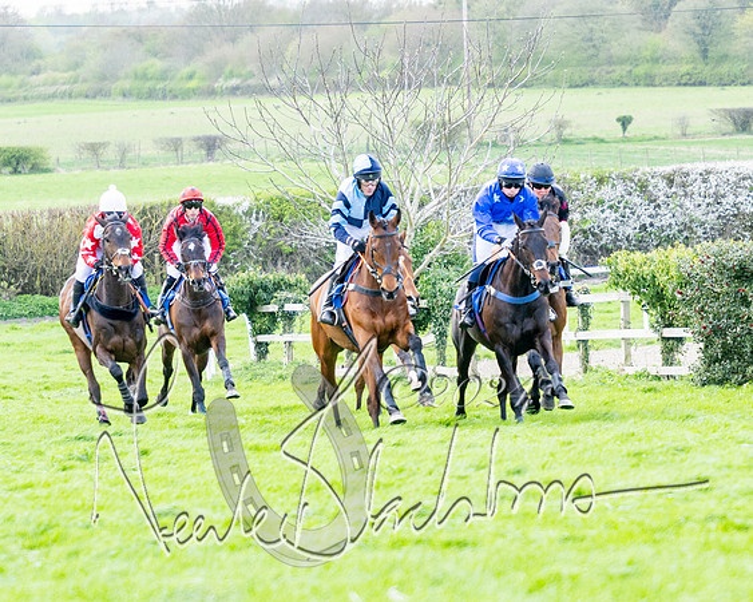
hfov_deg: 6.0
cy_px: 323
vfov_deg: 4.8
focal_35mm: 322
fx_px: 7183
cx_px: 390
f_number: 4
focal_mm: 125
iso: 400
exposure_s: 1/800
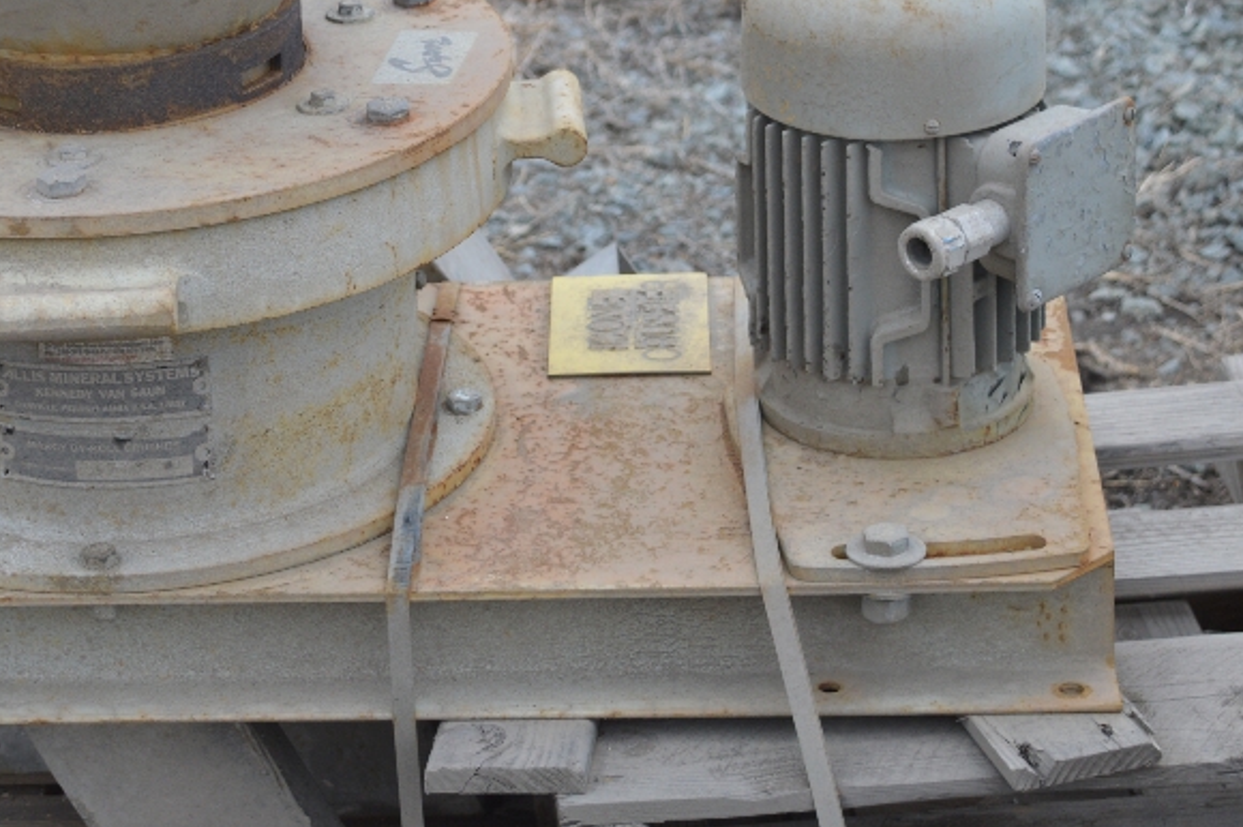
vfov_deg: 11.5
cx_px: 360
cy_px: 183
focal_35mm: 119
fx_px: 4106
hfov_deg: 17.1
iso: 220
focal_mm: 46
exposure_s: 1/125
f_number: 5.6
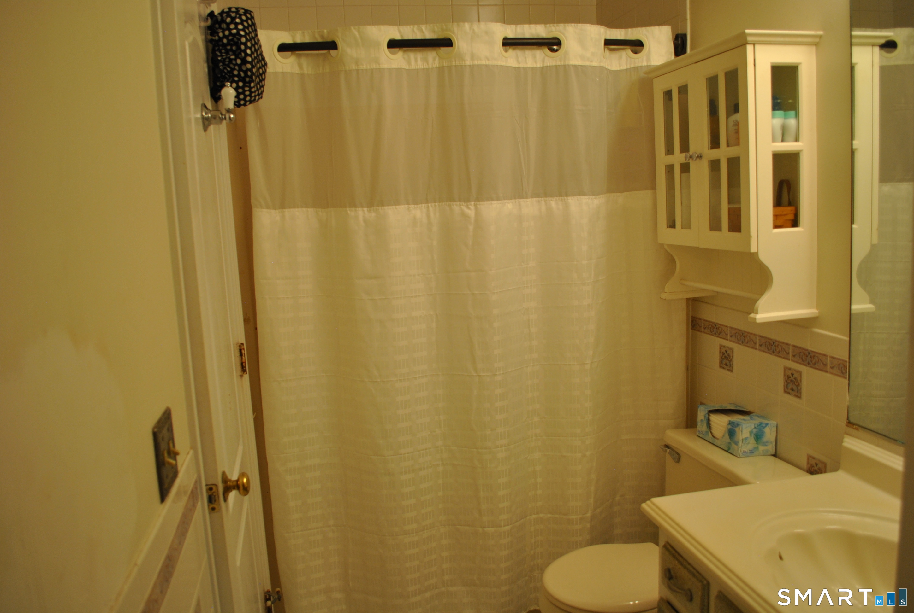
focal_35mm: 27
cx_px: 457
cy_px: 306
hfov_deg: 67.3
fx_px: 687
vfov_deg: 48.1
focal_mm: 18
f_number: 3.5
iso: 200
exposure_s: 1/50
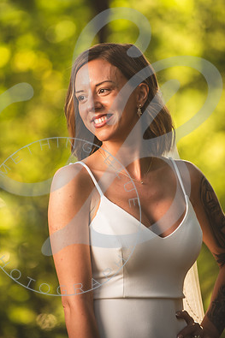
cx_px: 100
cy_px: 151
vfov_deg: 9.0
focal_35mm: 228
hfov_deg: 6.0
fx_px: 2139
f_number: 2.8
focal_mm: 200
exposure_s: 1/200
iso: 400
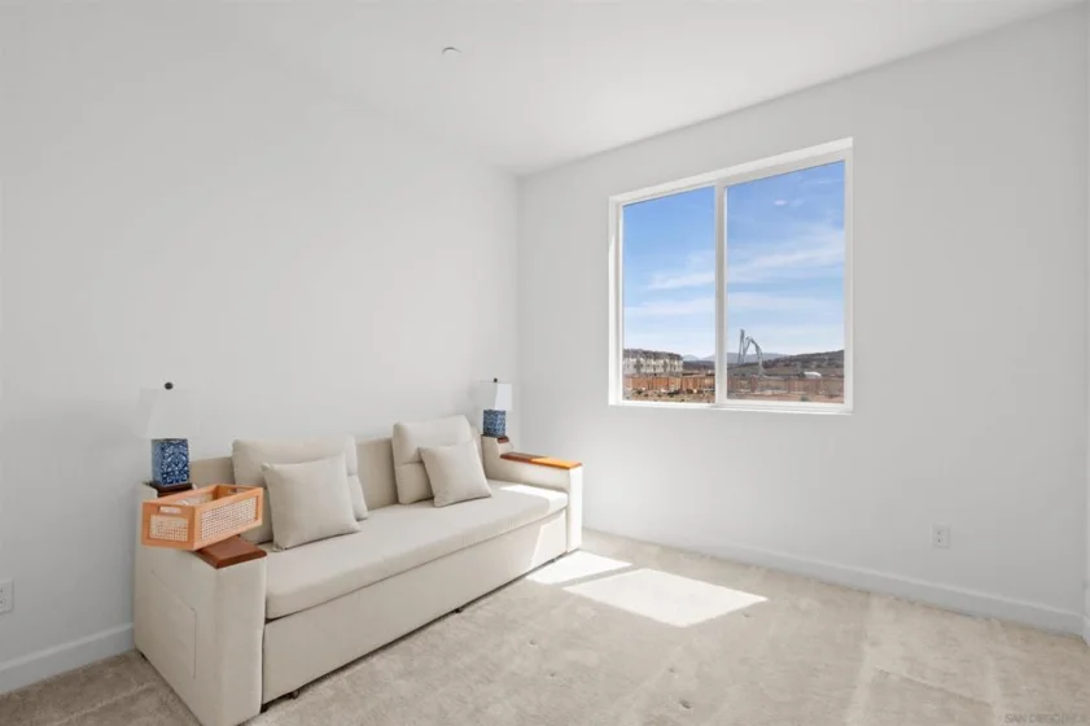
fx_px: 484
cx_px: 545
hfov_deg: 96.8
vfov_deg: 73.7
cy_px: 363
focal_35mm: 16
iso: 100
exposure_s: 1/13
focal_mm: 16
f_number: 9
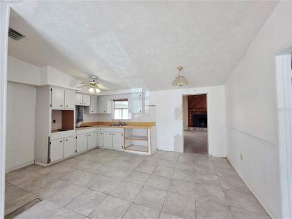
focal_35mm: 13
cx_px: 146
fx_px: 110
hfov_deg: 106.2
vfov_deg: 89.9
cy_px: 110
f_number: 1.9
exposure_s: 1/120
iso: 160
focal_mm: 2.2
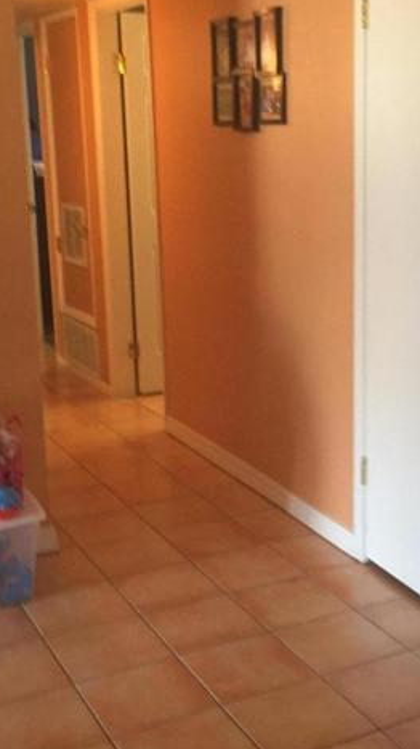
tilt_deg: -13.1
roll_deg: -0.3
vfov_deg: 39.9
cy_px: 395
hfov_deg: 22.9
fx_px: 1032
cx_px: 293
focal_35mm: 52
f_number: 2.2
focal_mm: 4.15
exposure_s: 1/24
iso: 250
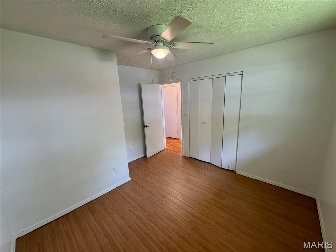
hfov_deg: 102.1
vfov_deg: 85.7
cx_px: 168
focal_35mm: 14
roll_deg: +2.6
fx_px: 136
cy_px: 126
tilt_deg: -11.9
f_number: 2.2
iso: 320
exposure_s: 1/120
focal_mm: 2.22
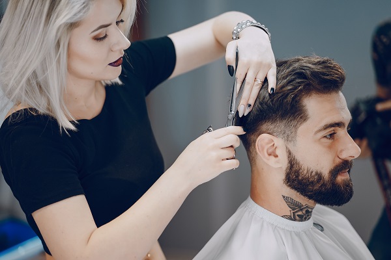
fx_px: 923
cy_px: 130
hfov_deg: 23.9
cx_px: 196
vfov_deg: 16.1
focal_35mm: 85
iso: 800
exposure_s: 1/200
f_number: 2
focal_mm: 85
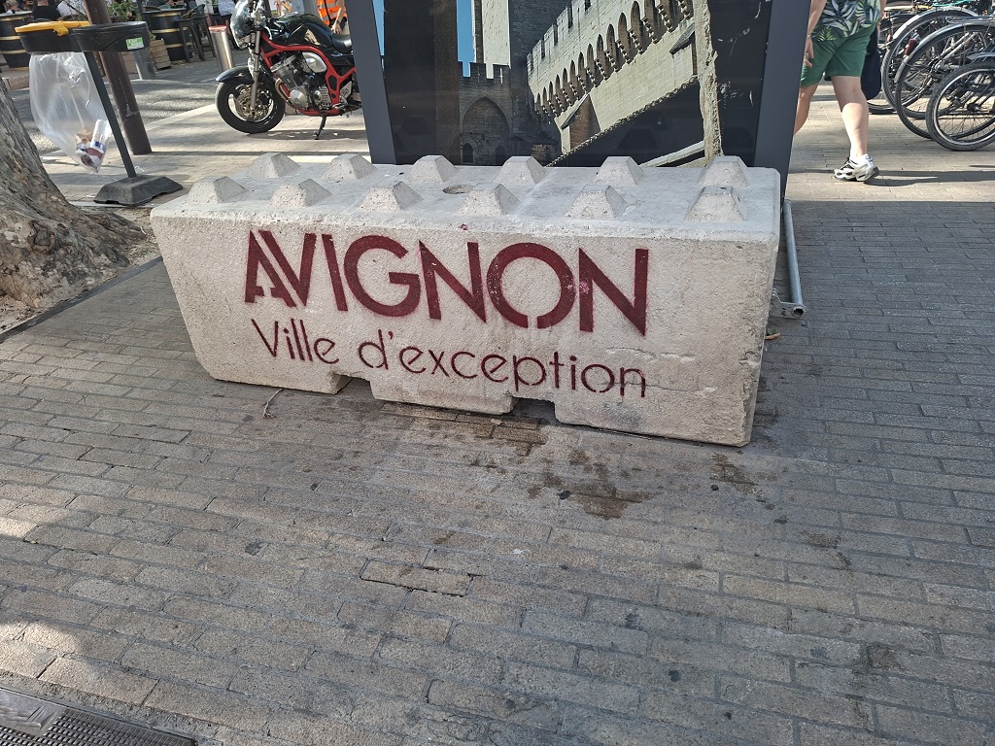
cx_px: 498
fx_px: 661
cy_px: 373
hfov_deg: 73.9
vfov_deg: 58.9
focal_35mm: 23
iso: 50
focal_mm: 5.54
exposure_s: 1/100
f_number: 1.8
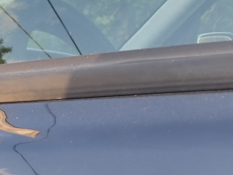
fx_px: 592
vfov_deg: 16.7
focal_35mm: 88
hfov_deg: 21.0
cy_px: 139
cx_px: -34
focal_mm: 3.94
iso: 40
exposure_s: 1/159
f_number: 1.8
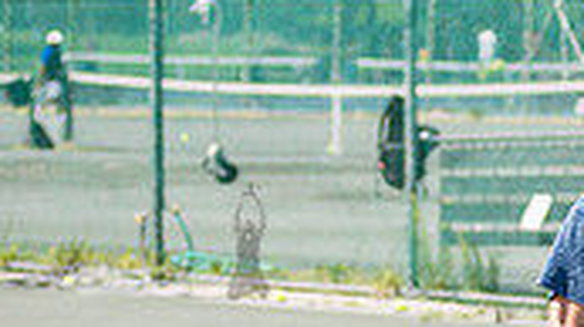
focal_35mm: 281
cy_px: 403
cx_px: 682
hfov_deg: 7.6
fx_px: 4348
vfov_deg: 4.3
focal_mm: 80
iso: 125
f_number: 4
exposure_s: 1/1000
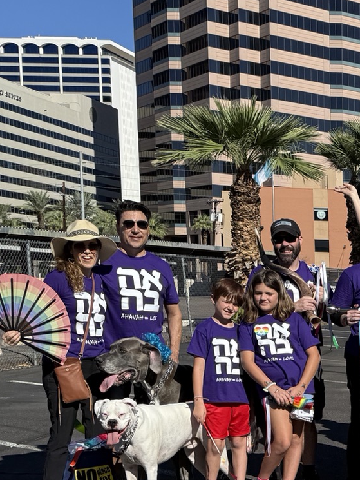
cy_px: 438
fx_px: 915
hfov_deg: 19.1
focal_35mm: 66
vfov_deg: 28.2
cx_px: 560
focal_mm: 6.76
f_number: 1.78
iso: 80
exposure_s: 1/5319
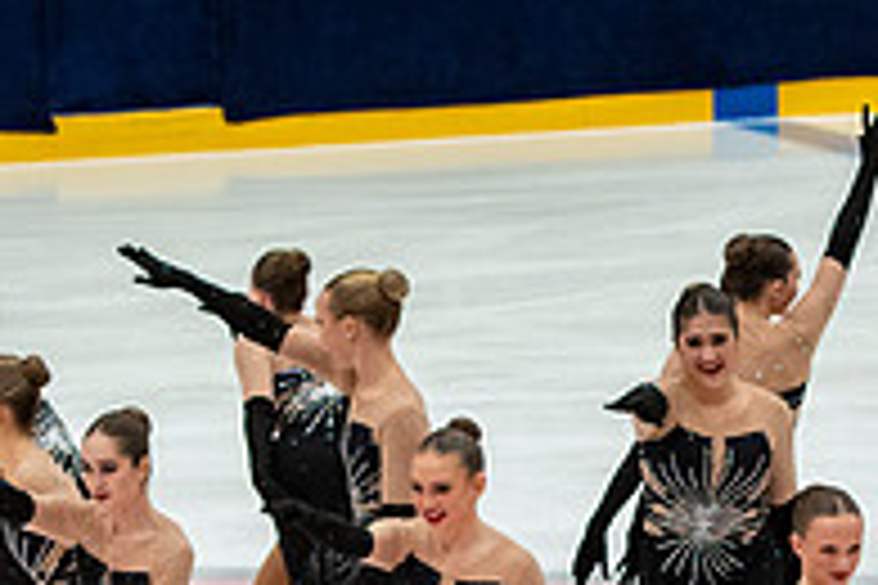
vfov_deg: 3.4
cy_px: 461
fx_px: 9999
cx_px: 684
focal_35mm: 410
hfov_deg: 5.0
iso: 1250
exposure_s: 1/500
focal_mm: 92
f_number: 4
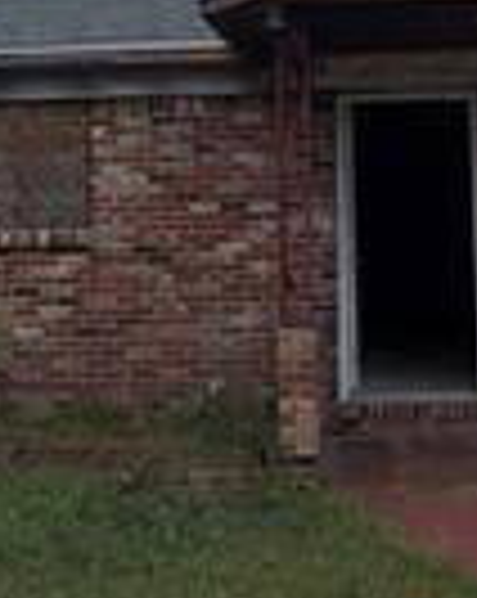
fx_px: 1167
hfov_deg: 23.0
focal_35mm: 66
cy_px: 22
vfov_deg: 27.4
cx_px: 333
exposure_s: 1/1145
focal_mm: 2.22
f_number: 2.2
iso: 16
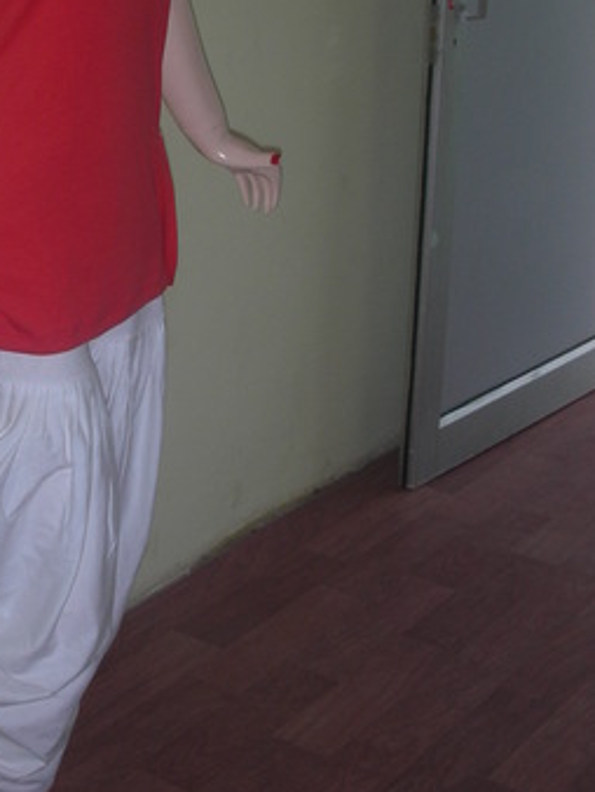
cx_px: 66
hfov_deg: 20.9
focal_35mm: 69
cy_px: 233
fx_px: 1579
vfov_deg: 27.9
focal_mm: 5.8
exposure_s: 1/60.1
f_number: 3
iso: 50
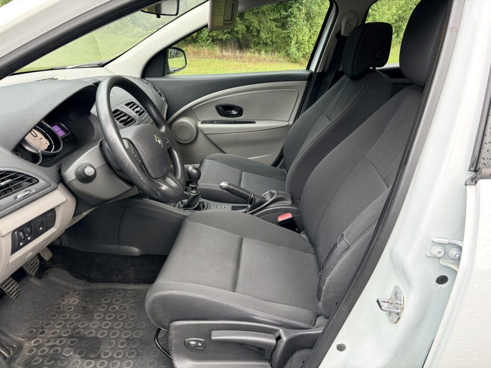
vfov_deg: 53.1
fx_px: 369
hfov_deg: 67.3
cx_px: 246
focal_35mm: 26
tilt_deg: -24.9
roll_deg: +1.2
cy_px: 184
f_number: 1.6
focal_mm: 5.96
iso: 125
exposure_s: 1/128
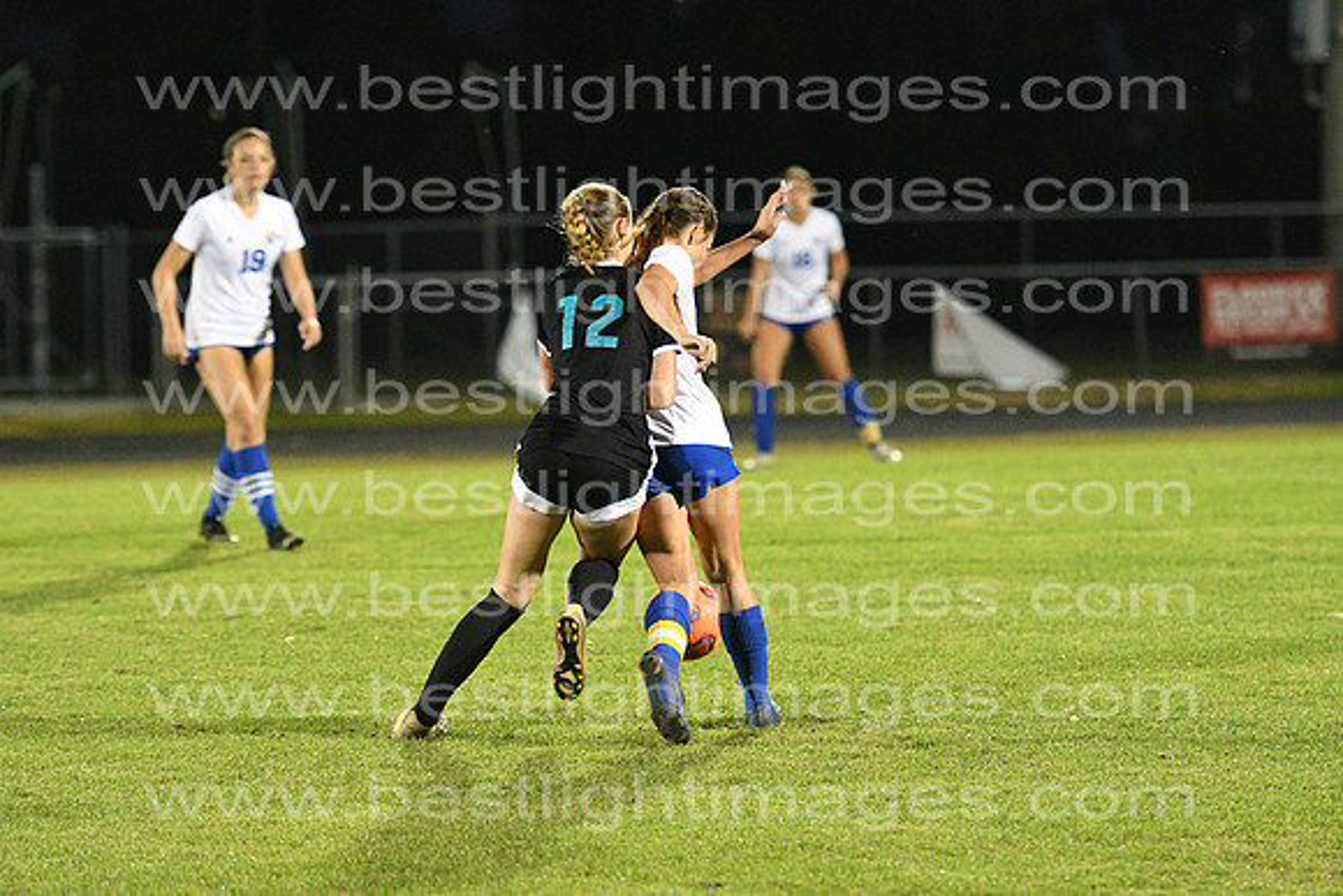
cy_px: 448
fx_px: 8395
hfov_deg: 9.1
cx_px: 672
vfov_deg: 6.1
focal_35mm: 225
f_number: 2.8
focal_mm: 150
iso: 7200
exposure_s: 1/800
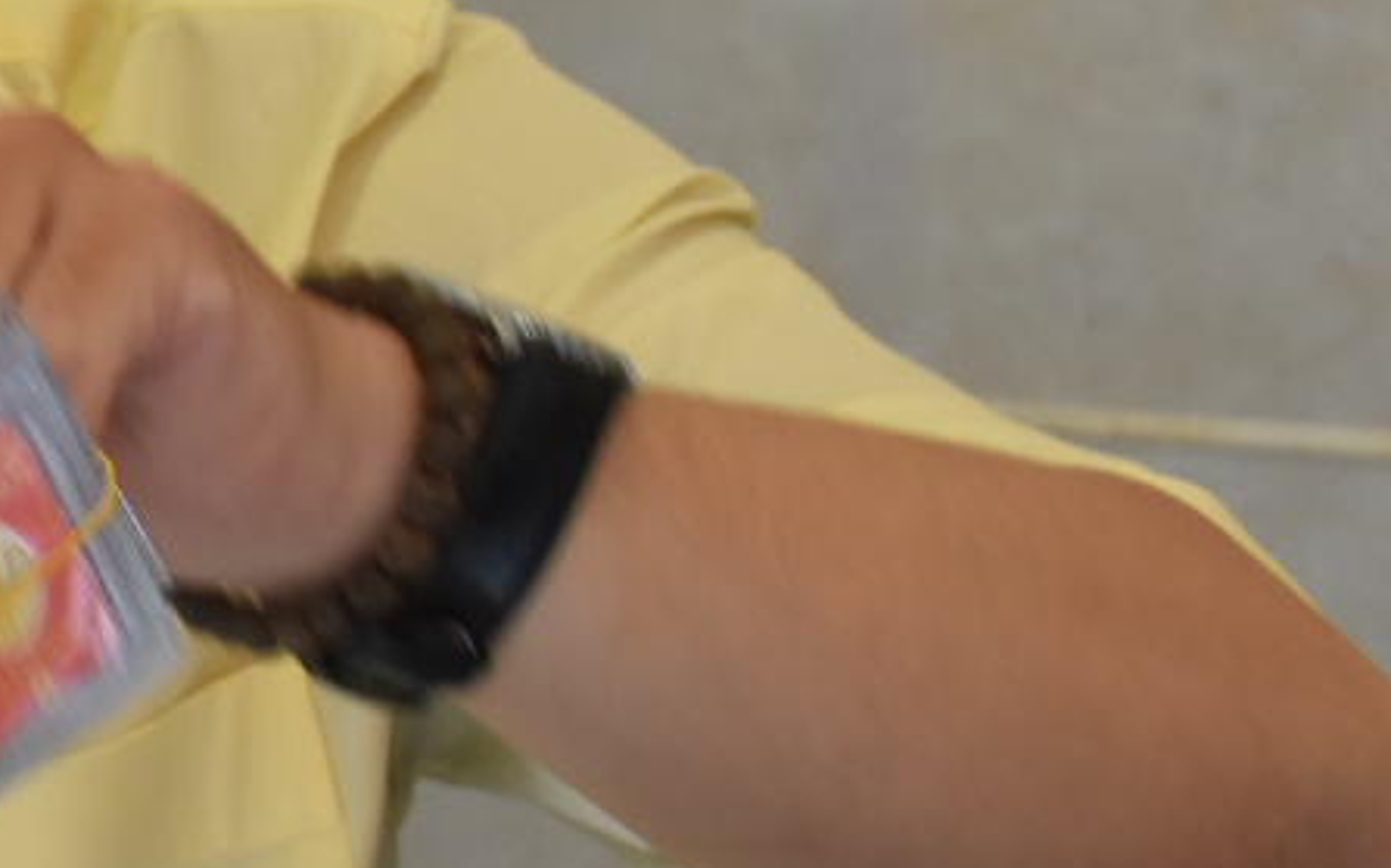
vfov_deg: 8.1
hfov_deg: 12.2
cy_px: 423
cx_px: -862
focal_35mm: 161
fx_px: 6095
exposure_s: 1/125
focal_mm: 29
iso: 400
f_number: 5
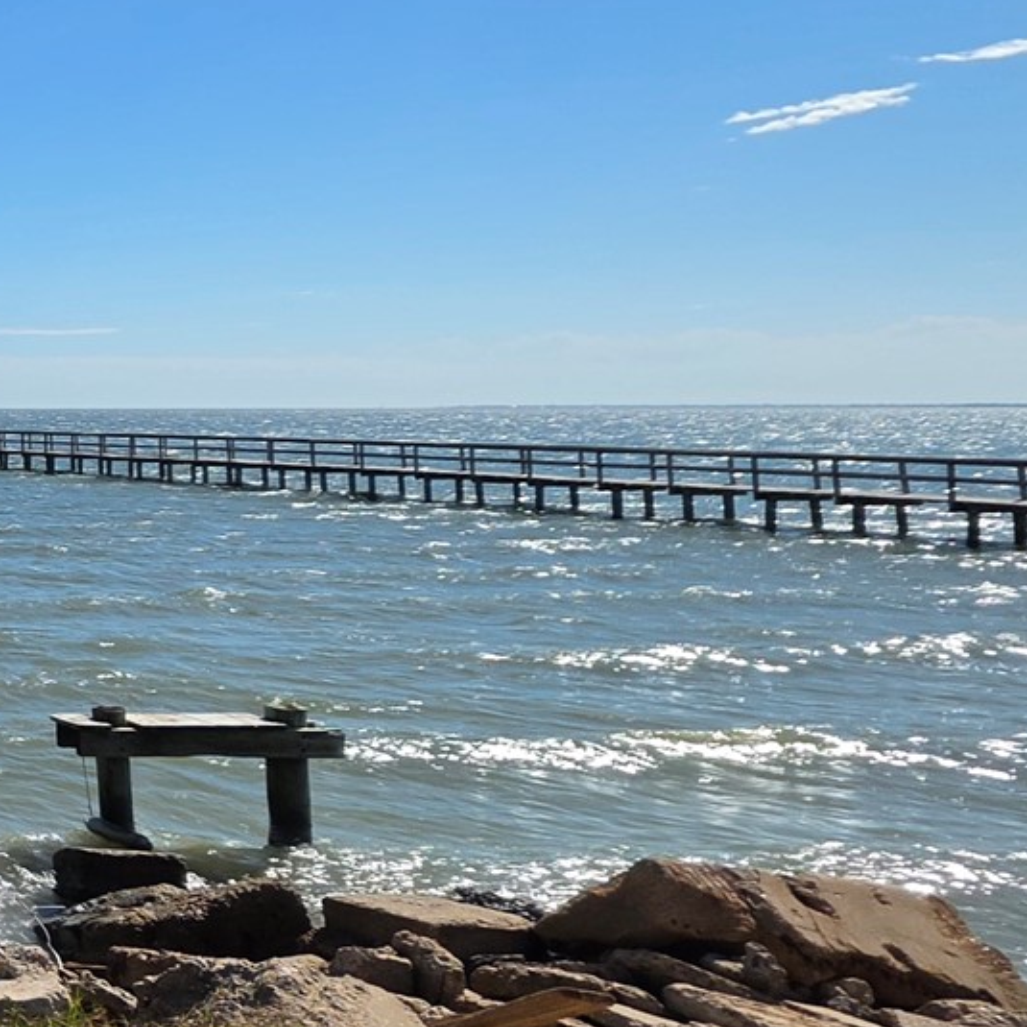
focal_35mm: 44
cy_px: 284
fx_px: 1477
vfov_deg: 37.6
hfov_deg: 21.8
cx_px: -856
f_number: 1.9
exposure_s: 1/2961
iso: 32
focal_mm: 2.2
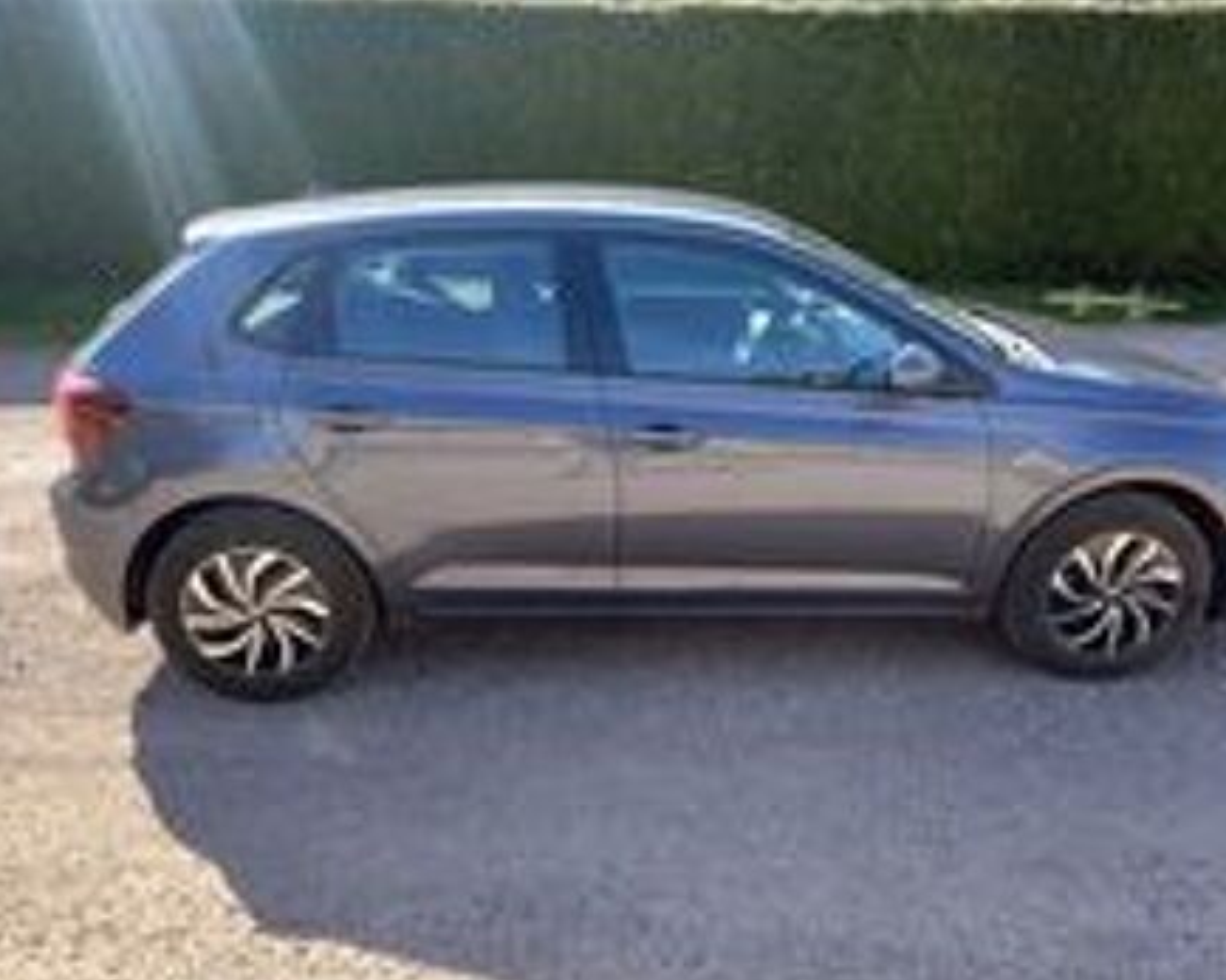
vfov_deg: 53.2
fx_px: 979
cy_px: 500
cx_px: 661
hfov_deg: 64.0
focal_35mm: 27
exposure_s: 1/120
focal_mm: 4.6
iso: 25
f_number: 2
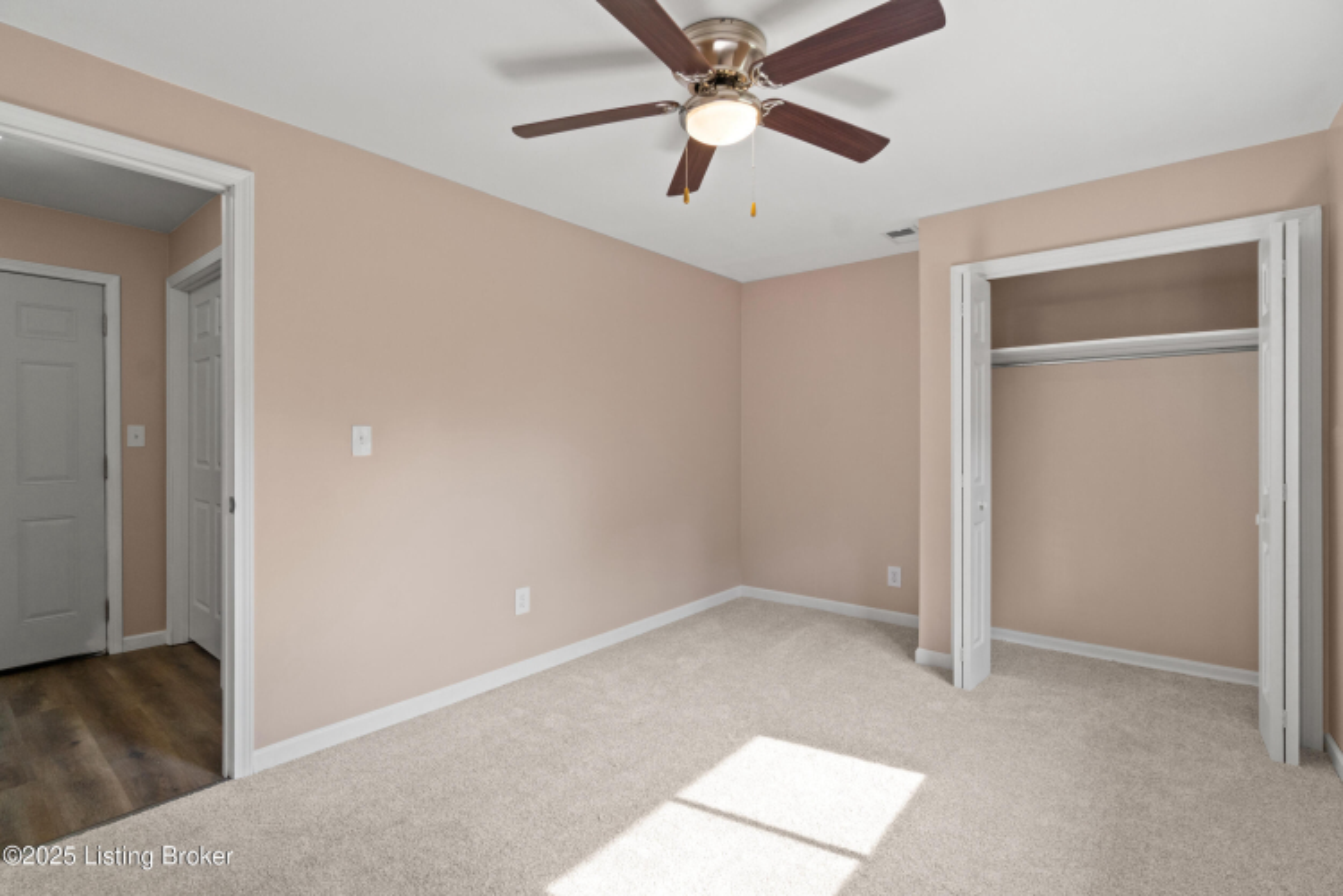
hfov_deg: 95.0
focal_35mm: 16
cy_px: 448
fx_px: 615
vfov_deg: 72.1
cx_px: 672
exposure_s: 1/10
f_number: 9
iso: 400
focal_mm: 11
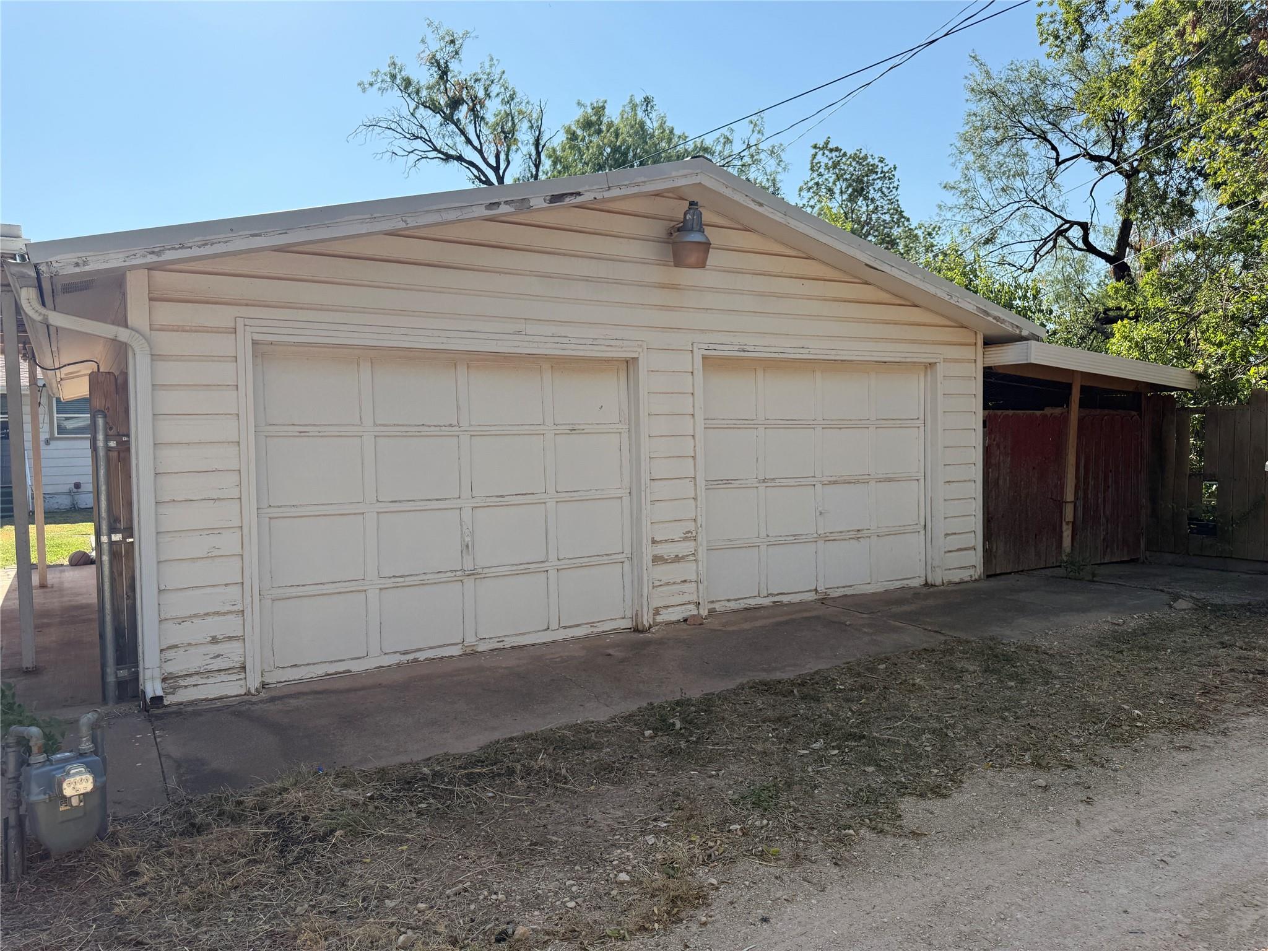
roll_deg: +2.2
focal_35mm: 24
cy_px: 476
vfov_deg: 56.8
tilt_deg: +0.4
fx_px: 879
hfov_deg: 71.6
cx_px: 634
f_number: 1.78
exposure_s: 1/3759
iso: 100
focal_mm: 6.76
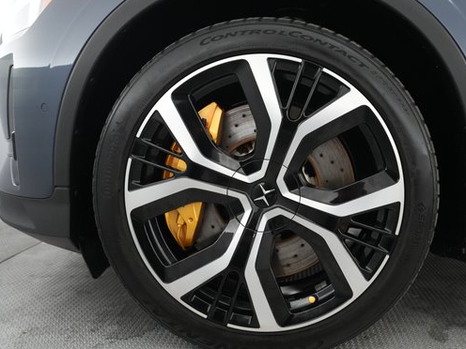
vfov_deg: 45.4
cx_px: 290
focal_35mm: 31
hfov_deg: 57.7
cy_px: 174
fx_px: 417
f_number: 4
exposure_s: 1/125
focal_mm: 25
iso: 5000
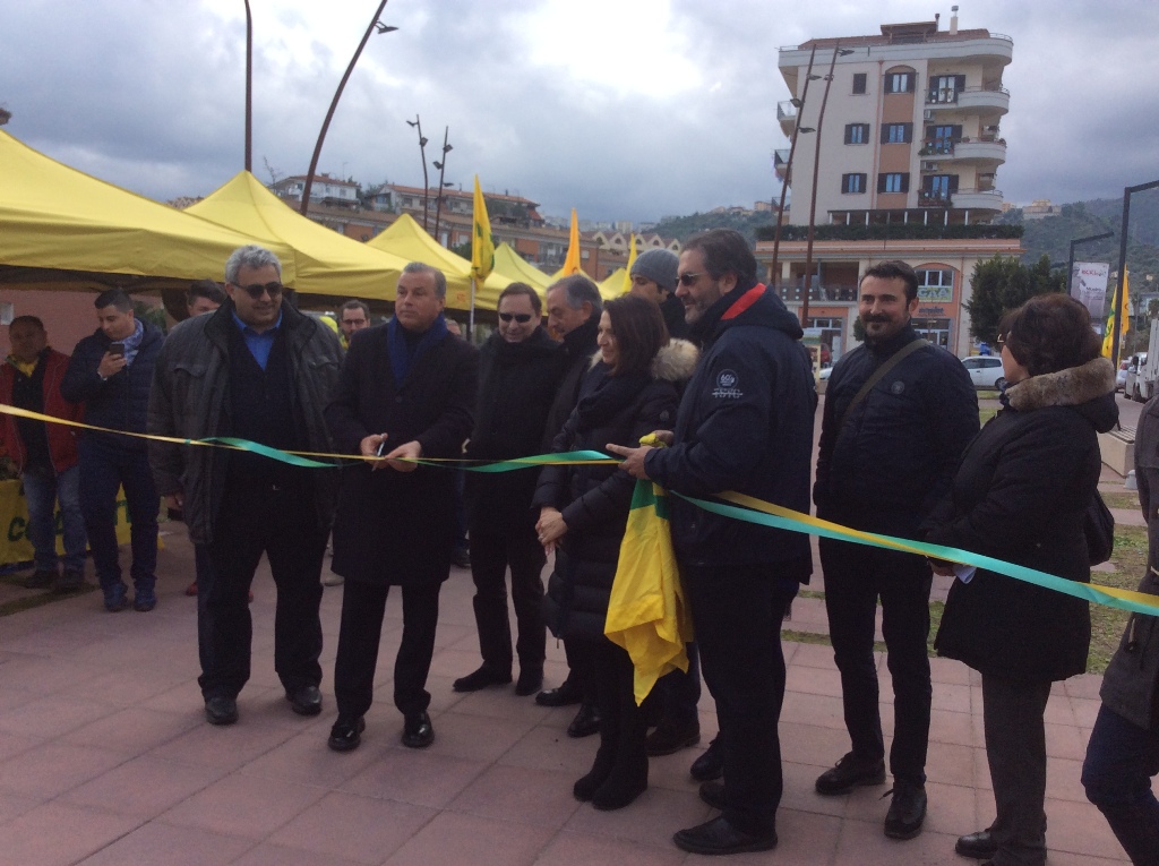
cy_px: 433
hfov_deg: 56.9
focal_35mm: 32
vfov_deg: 44.1
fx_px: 1070
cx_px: 580
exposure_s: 1/566
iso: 32
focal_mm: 3.3
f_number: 2.4
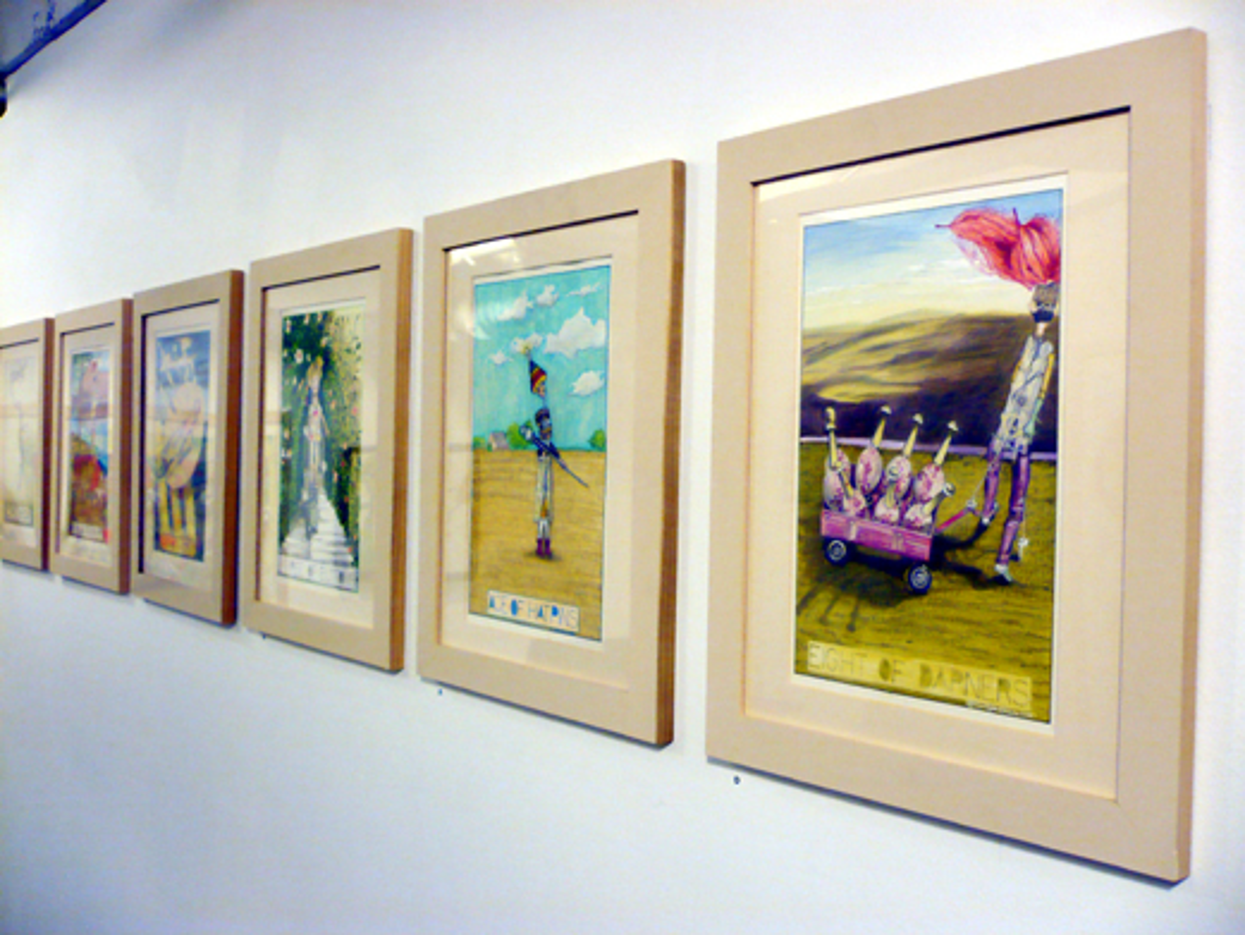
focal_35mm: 35
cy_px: 468
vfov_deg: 40.7
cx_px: 622
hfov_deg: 52.6
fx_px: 1259
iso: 200
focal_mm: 5.8
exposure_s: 1/30
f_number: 2.8
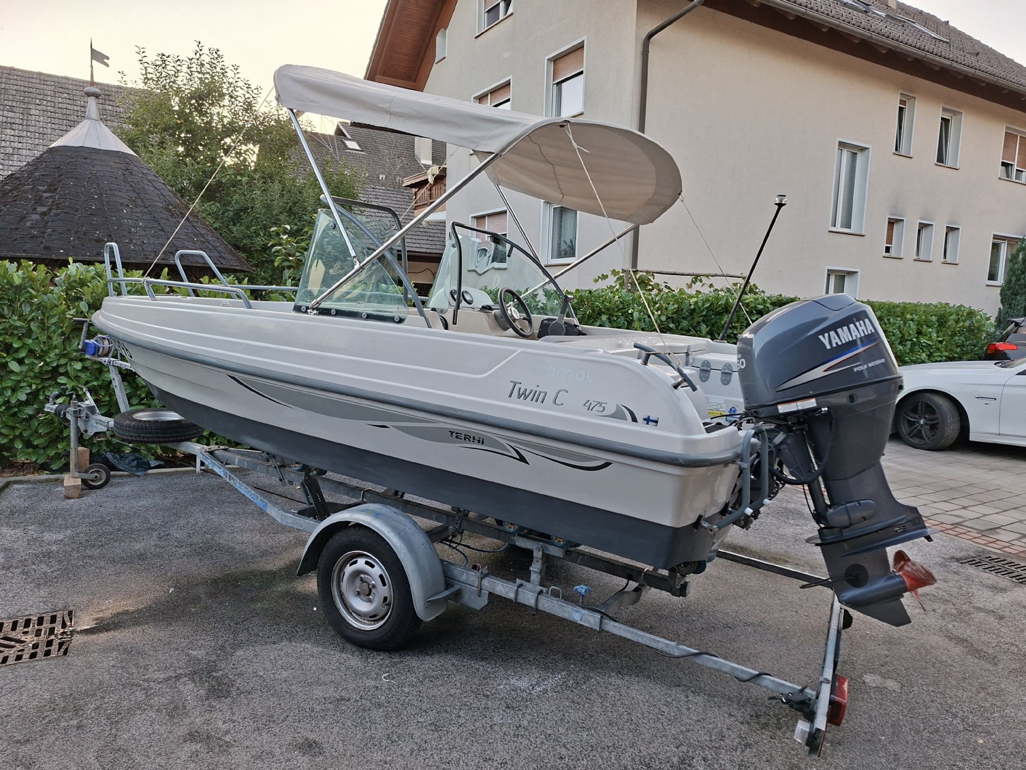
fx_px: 682
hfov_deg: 73.9
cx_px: 513
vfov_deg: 58.9
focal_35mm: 23
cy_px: 385
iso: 50
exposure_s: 1/120
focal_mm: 5.54
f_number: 1.8
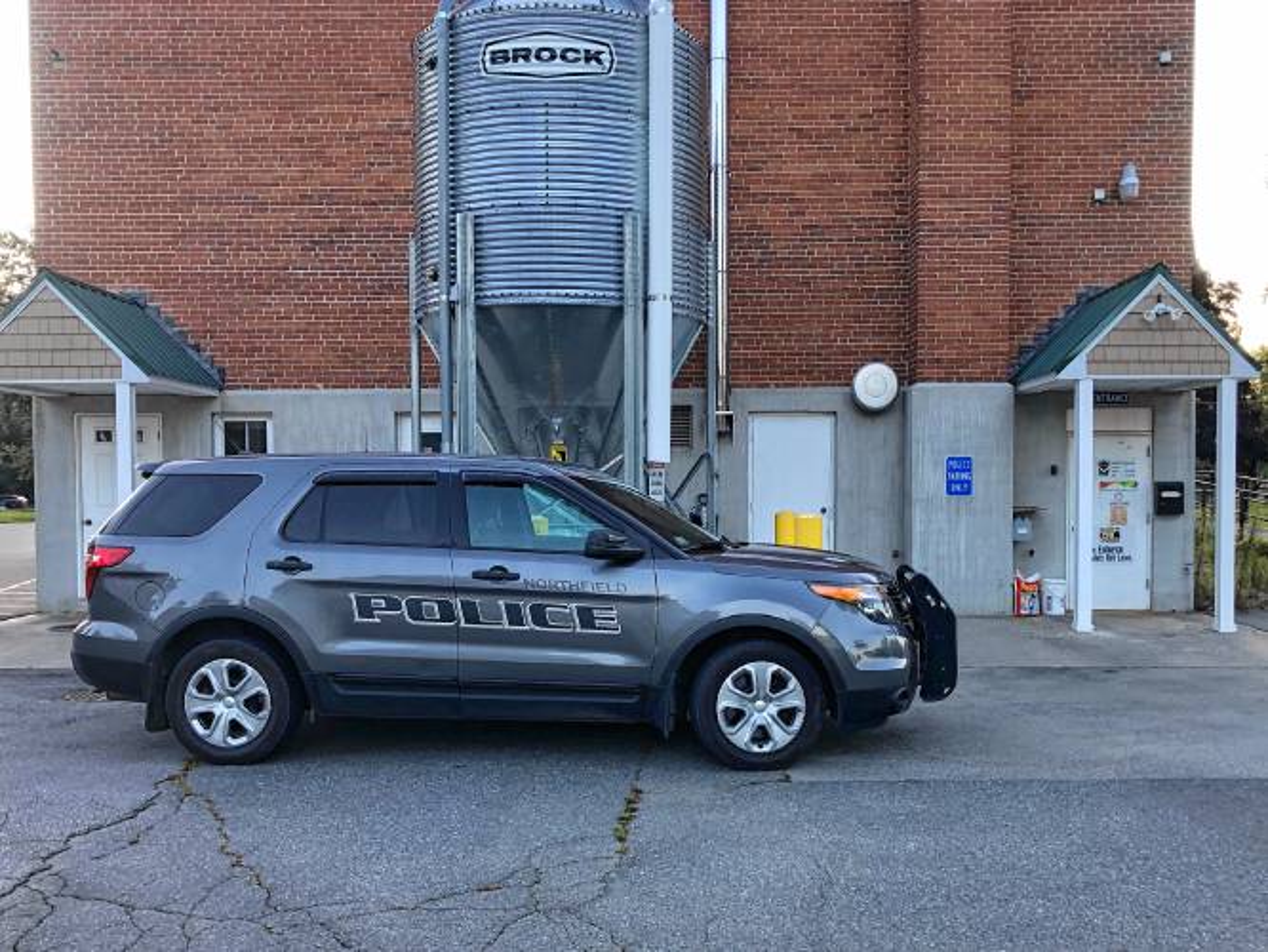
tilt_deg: -2.9
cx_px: 634
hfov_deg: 63.4
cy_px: 476
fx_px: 1026
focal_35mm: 28
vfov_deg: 49.8
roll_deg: +0.6
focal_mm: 3.99
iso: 64
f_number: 1.8
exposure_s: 1/120
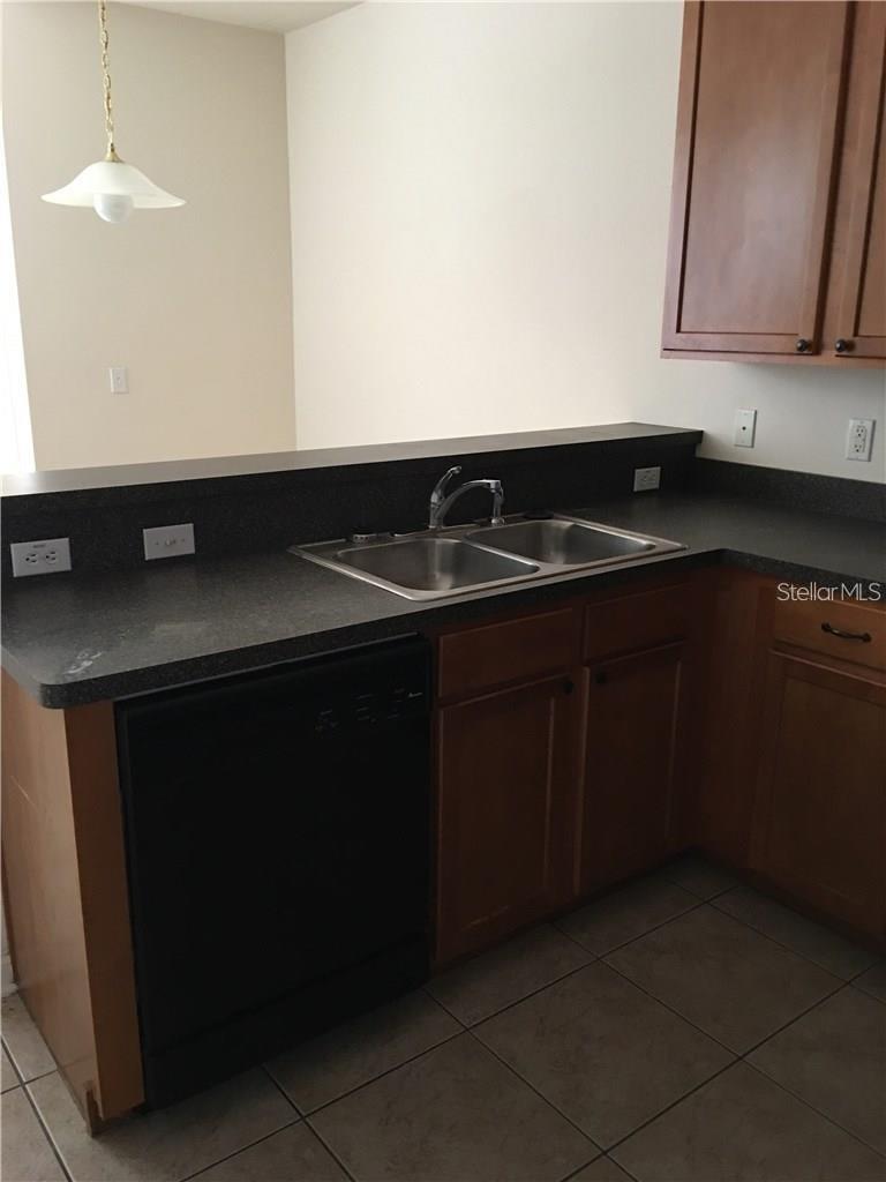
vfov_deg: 61.7
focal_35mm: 29
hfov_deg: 48.2
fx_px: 990
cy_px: 591
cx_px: 443
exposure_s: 1/15
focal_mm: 4.15
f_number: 2.2
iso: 100
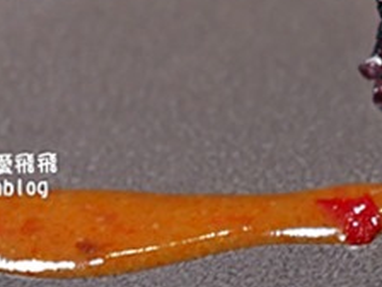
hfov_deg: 8.6
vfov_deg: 6.6
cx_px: 651
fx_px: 2461
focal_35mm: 223
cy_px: -67
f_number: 1.8
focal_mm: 25
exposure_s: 1/100
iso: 200
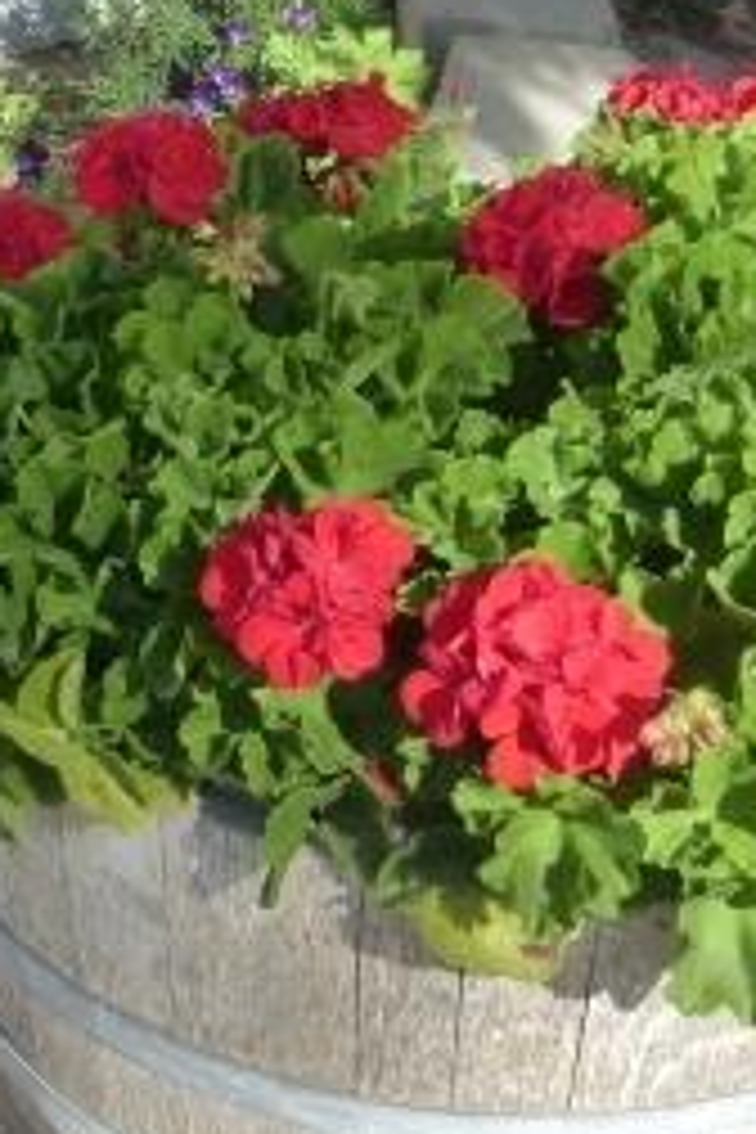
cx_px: 554
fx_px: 2583
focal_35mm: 82
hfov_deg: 16.6
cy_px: 513
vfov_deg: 24.8
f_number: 4
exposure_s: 1/400
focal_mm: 5.4
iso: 160
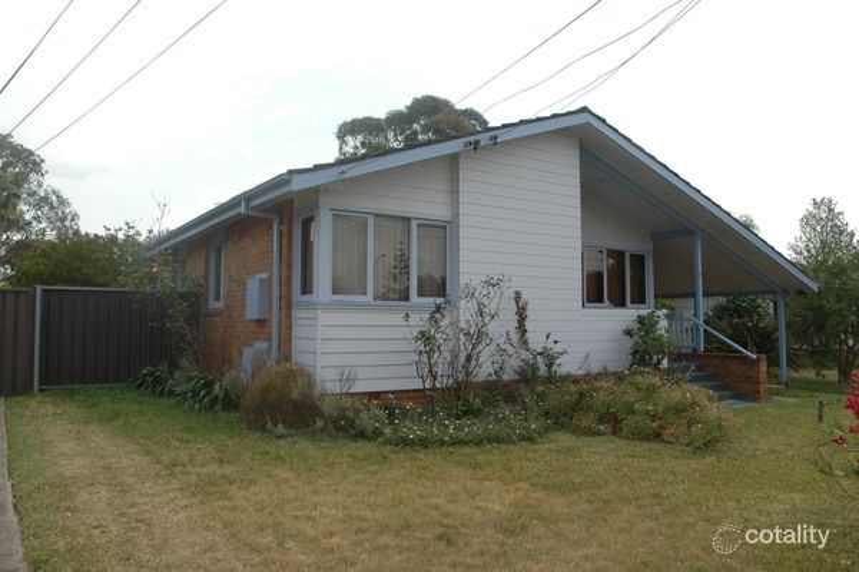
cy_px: 286
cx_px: 430
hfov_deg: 67.4
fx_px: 644
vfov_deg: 47.9
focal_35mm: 27
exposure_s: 1/500
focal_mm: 18
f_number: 7.1
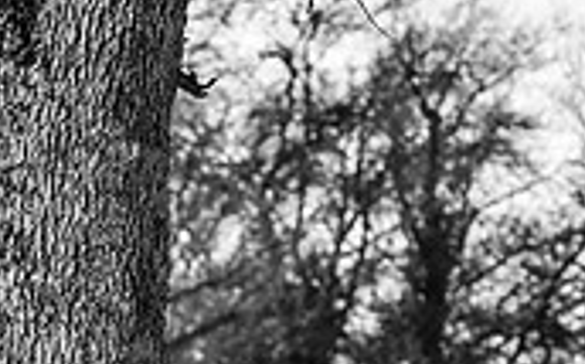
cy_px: 553
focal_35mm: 413
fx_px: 6576
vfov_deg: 3.2
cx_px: 61
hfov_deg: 5.1
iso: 50
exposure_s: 1/250
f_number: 6.3
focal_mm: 120
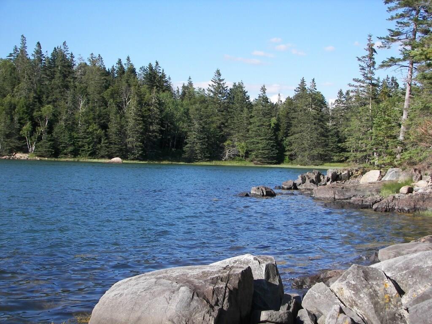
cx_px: 216
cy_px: 162
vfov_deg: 24.0
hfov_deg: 31.7
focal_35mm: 61
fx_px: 761
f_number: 2.8
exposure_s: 1/500
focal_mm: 10.1
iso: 50
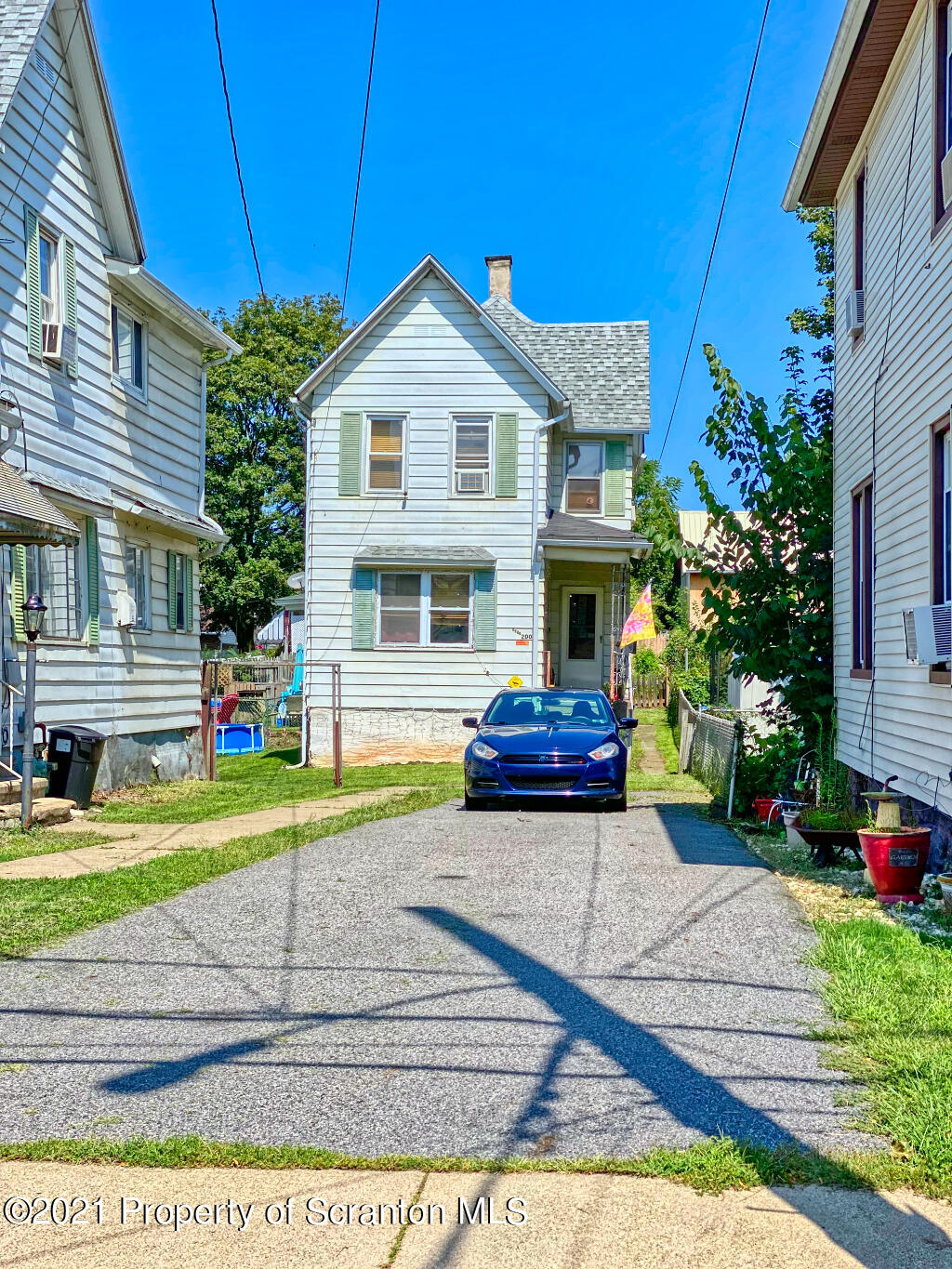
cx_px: 476
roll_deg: -1.7
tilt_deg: +2.7
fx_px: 1906
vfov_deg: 36.8
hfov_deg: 28.0
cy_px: 634
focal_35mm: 52
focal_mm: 6
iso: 20
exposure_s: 1/2283
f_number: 2
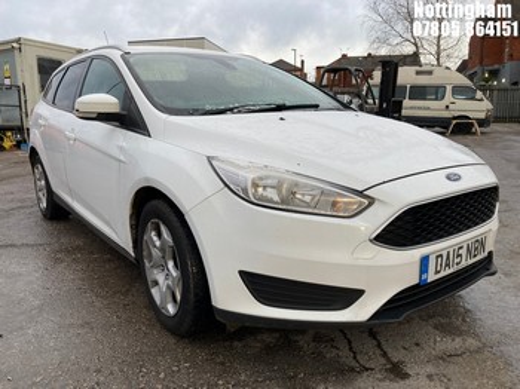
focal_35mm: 28
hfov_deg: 63.5
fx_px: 420
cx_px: 260
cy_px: 194
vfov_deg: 49.7
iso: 20
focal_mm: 3.99
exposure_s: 1/138
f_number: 1.8
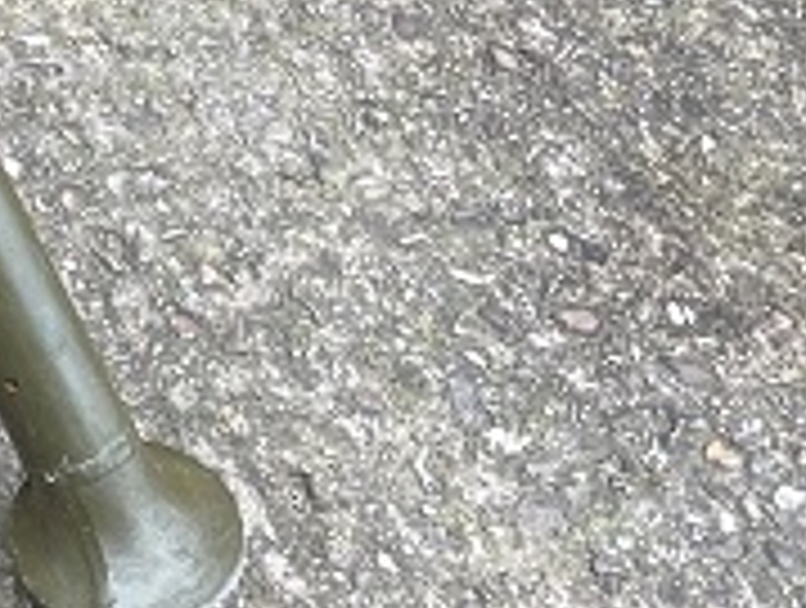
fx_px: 3150
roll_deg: -2.1
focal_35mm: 135
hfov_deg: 12.6
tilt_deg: -37.7
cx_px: -851
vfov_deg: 10.0
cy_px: -687
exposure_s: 1/362
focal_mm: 4.2
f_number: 1.6
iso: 32
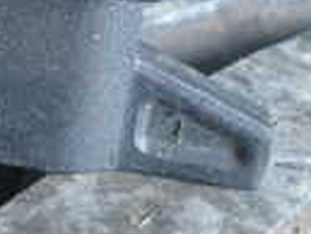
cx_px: 55
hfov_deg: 11.8
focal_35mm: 167
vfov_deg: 8.8
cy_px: -5
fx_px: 1502
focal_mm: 6.37
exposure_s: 1/80
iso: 200
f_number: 2.5
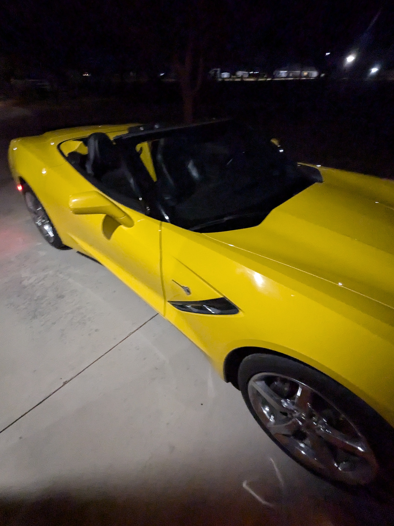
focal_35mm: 16
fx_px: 243
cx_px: 197
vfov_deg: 94.5
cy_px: 263
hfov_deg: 78.1
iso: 2144
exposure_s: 1/24
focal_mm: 2.22
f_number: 2.2
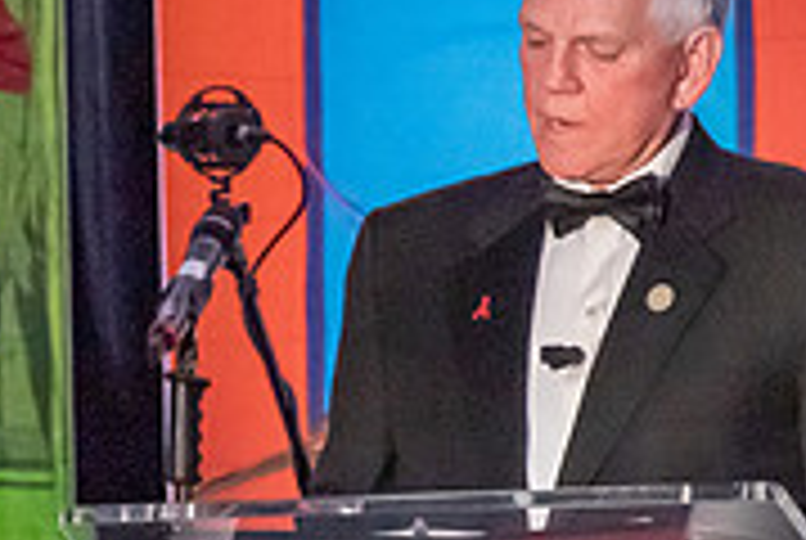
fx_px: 17941
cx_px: 86
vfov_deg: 1.7
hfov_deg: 2.6
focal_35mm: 800
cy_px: 511
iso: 12800
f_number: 5
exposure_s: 1/200
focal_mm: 165
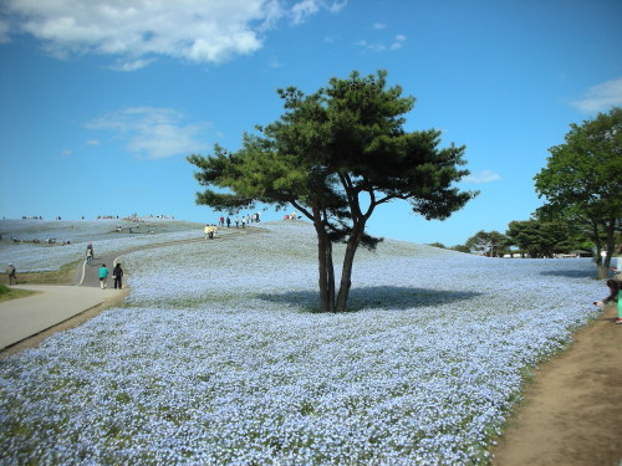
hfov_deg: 52.6
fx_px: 629
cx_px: 311
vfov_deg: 40.7
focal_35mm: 35
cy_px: 233
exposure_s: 1/94.6
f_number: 8.5
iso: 50
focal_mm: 5.8
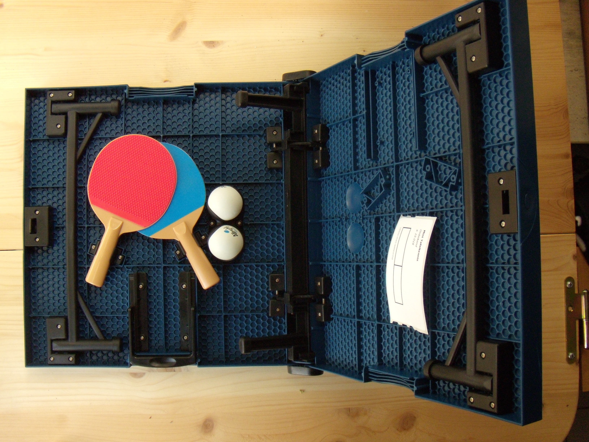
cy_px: 221
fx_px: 613
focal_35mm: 36
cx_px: 294
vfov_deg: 39.7
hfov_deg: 51.4
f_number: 3.6
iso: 250
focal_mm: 6.4
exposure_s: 1/60
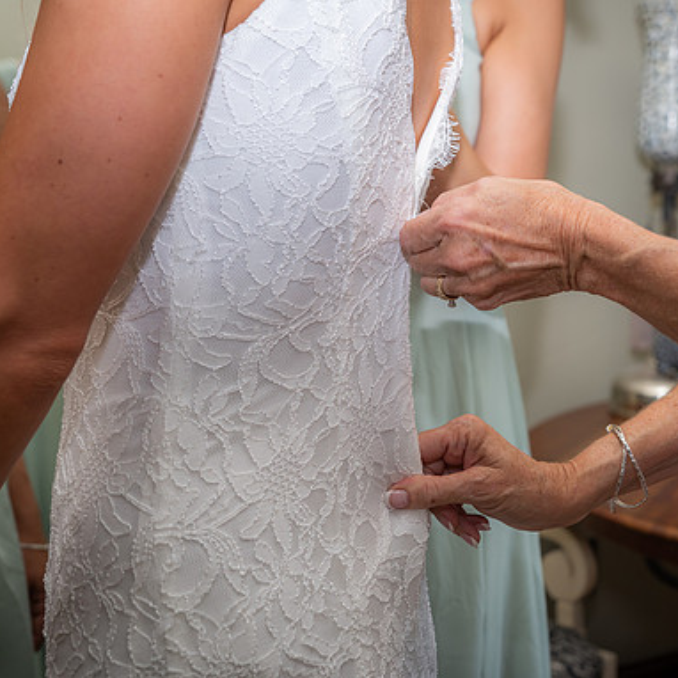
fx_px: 1374
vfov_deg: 27.7
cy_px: 342
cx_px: 453
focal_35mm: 62
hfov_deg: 27.6
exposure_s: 1/160
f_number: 4.5
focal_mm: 48
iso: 250
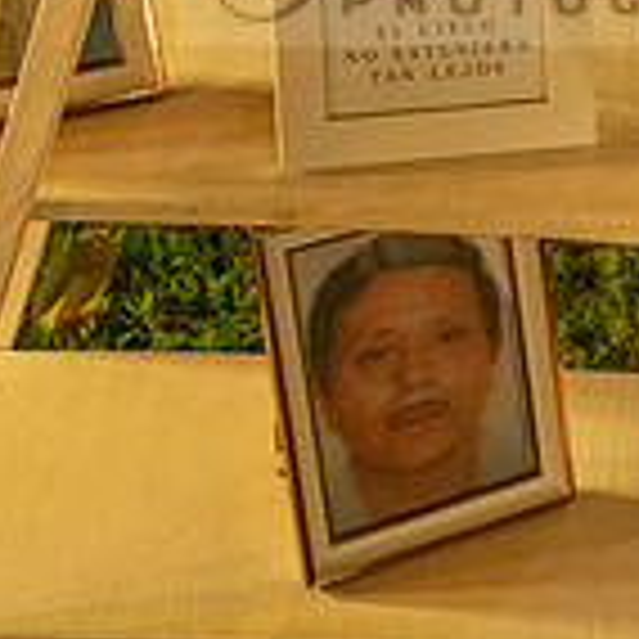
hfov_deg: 17.7
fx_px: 2026
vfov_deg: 17.3
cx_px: 567
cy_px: -61
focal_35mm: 97
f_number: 5
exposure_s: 1/60
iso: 2000
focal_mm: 28
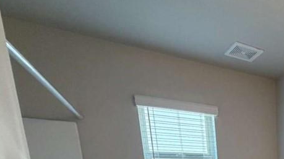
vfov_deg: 27.0
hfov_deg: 44.2
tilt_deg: -11.8
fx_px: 256
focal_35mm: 34
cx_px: 313
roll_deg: +0.8
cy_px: 224
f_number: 2.2
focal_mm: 2.22
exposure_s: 1/60
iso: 250
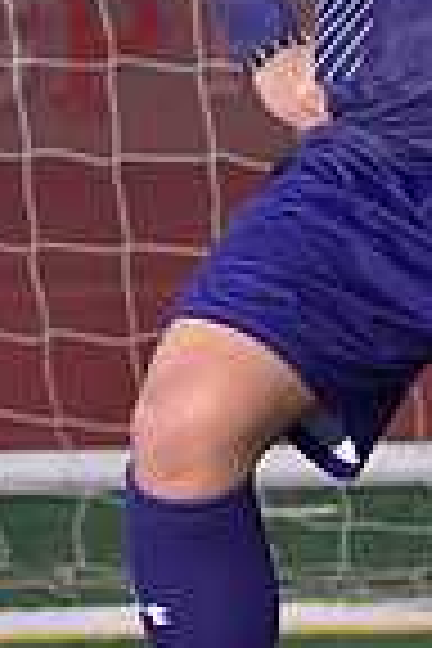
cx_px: 524
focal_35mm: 545
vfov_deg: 3.8
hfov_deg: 2.5
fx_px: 9809
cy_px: 14
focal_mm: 135
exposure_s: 1/250
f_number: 7.1
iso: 400
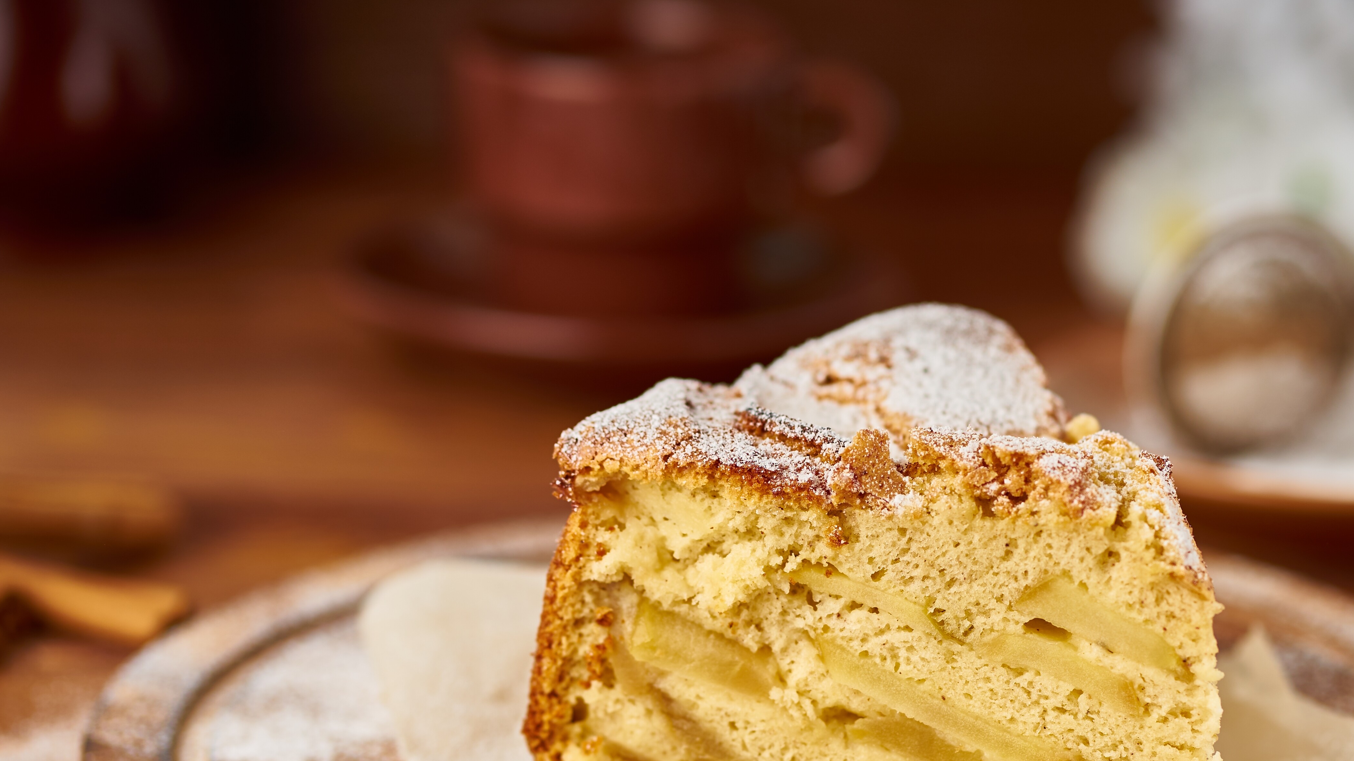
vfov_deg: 9.5
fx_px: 4559
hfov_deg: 16.9
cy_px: 641
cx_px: 896
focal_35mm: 127
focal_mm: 85
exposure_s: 1/200
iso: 100
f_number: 3.5
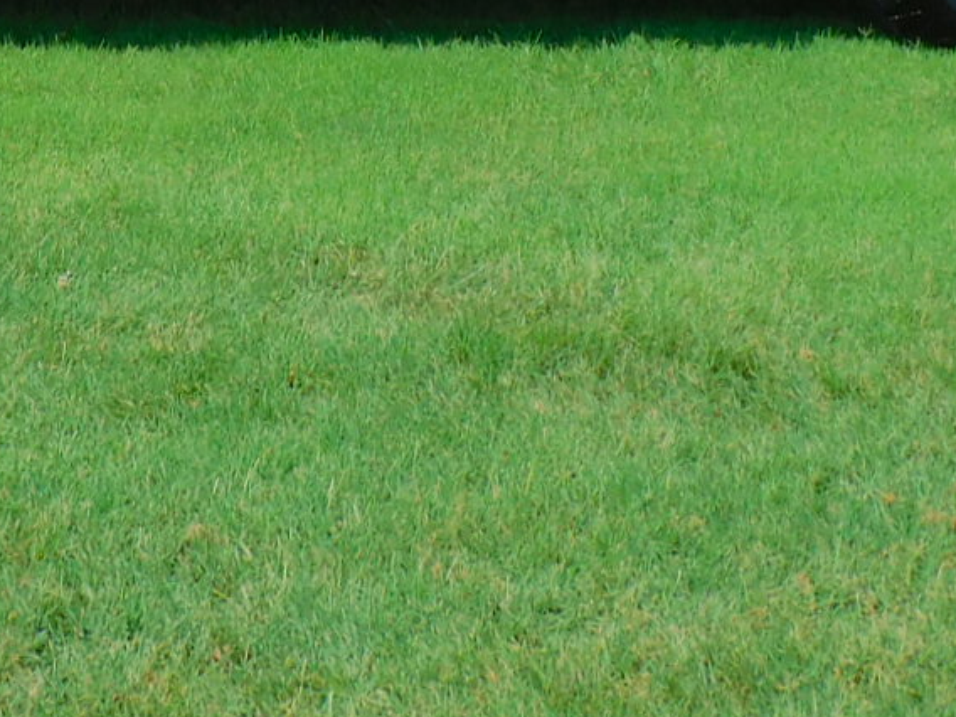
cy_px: -451
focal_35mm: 132
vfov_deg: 10.7
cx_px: 59
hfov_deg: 14.8
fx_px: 3645
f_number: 3.6
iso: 125
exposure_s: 1/1250
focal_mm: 5.9
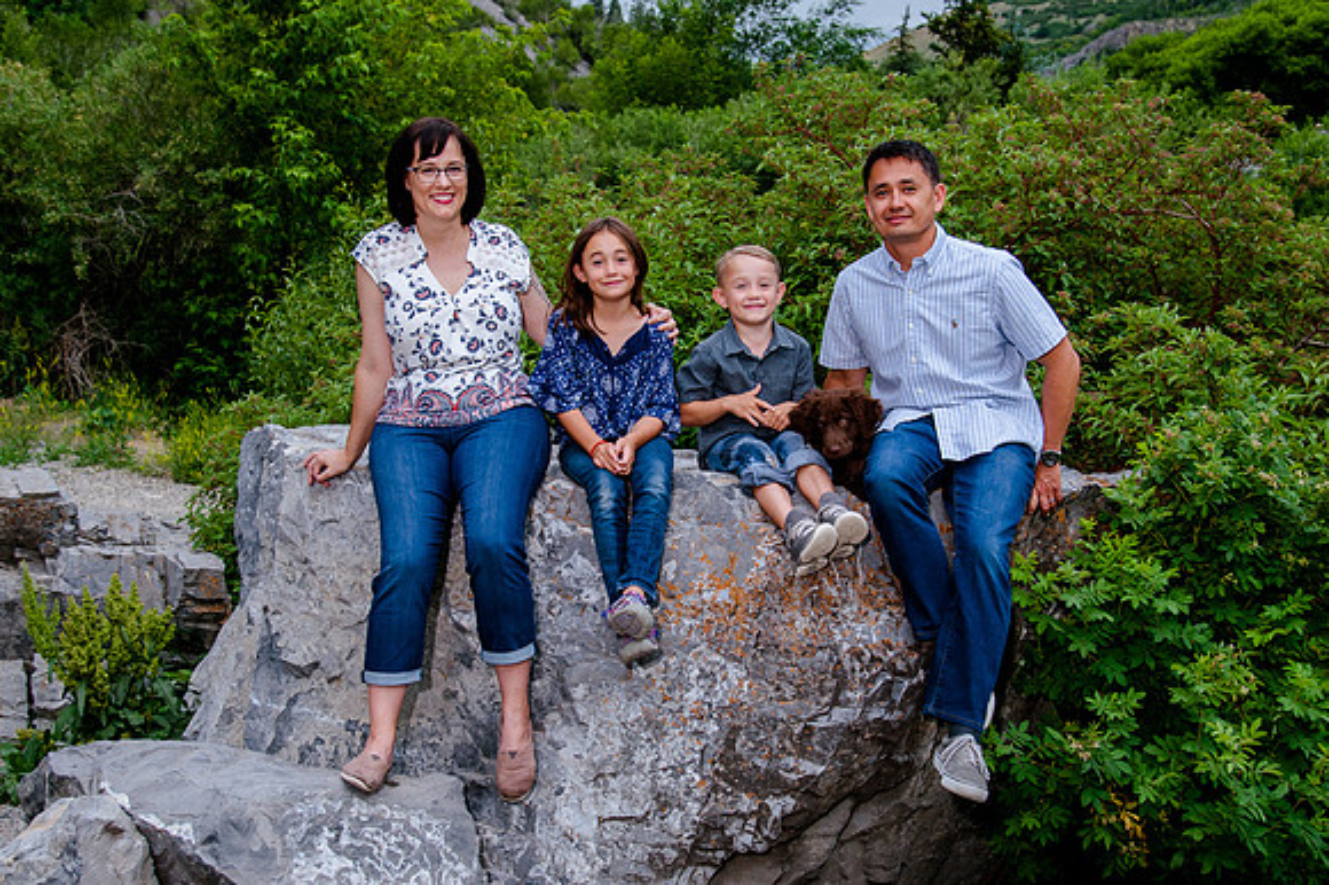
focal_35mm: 45
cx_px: 675
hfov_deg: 43.5
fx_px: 1665
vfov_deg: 29.7
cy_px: 461
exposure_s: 1/250
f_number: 5
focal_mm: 34
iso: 400
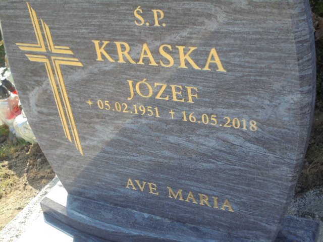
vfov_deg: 29.7
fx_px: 457
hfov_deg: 38.9
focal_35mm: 49
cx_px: 162
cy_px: 121
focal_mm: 8.9
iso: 100
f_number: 4.8
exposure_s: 1/160
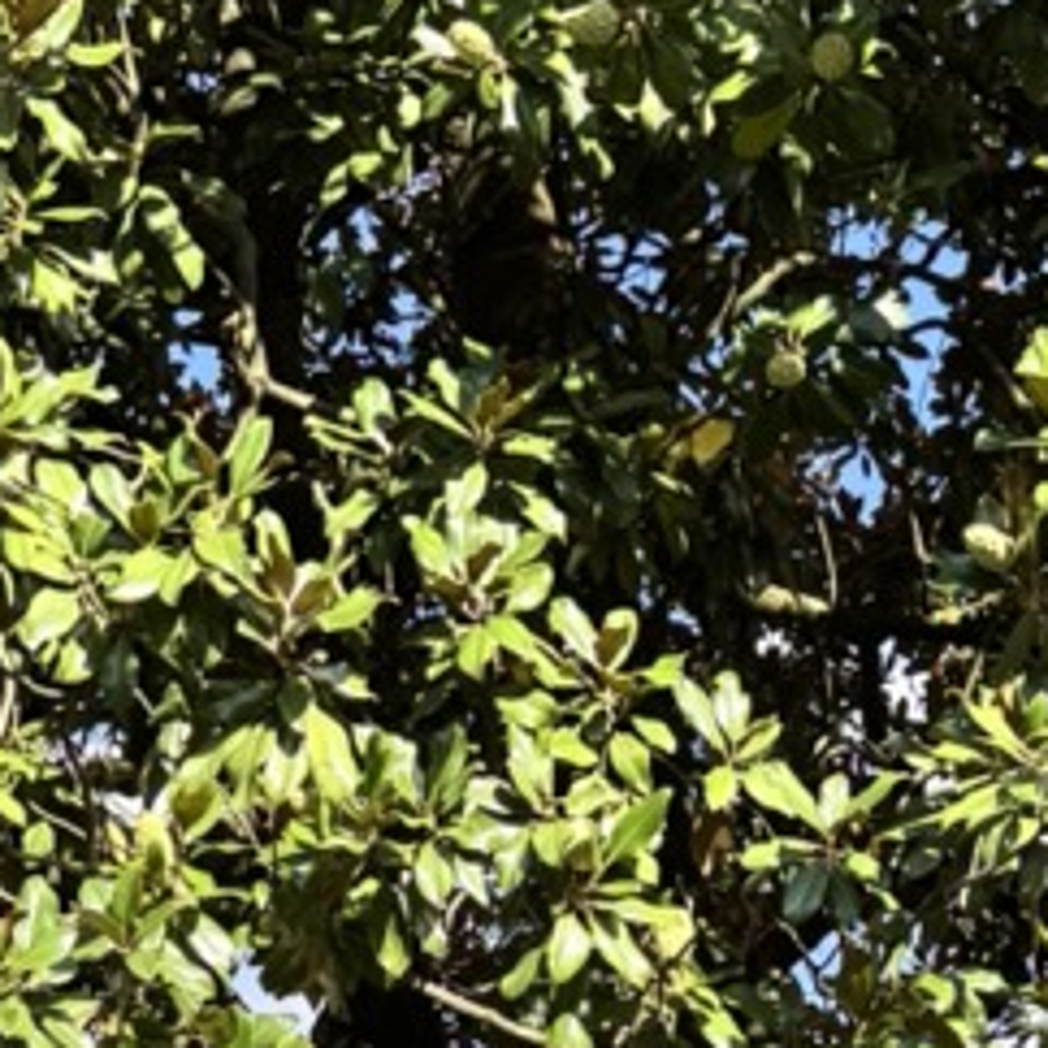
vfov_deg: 14.1
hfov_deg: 15.4
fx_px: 3836
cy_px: 1789
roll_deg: +3.2
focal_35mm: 112
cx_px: 966
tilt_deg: +5.0
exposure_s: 1/995
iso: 80
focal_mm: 6.76
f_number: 1.78
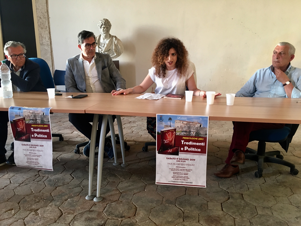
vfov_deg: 48.2
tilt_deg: -12.8
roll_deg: +0.0
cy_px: 113
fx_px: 252
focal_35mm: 29
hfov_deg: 61.7
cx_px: 150
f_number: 2.2
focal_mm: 4.15
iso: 160
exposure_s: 1/33
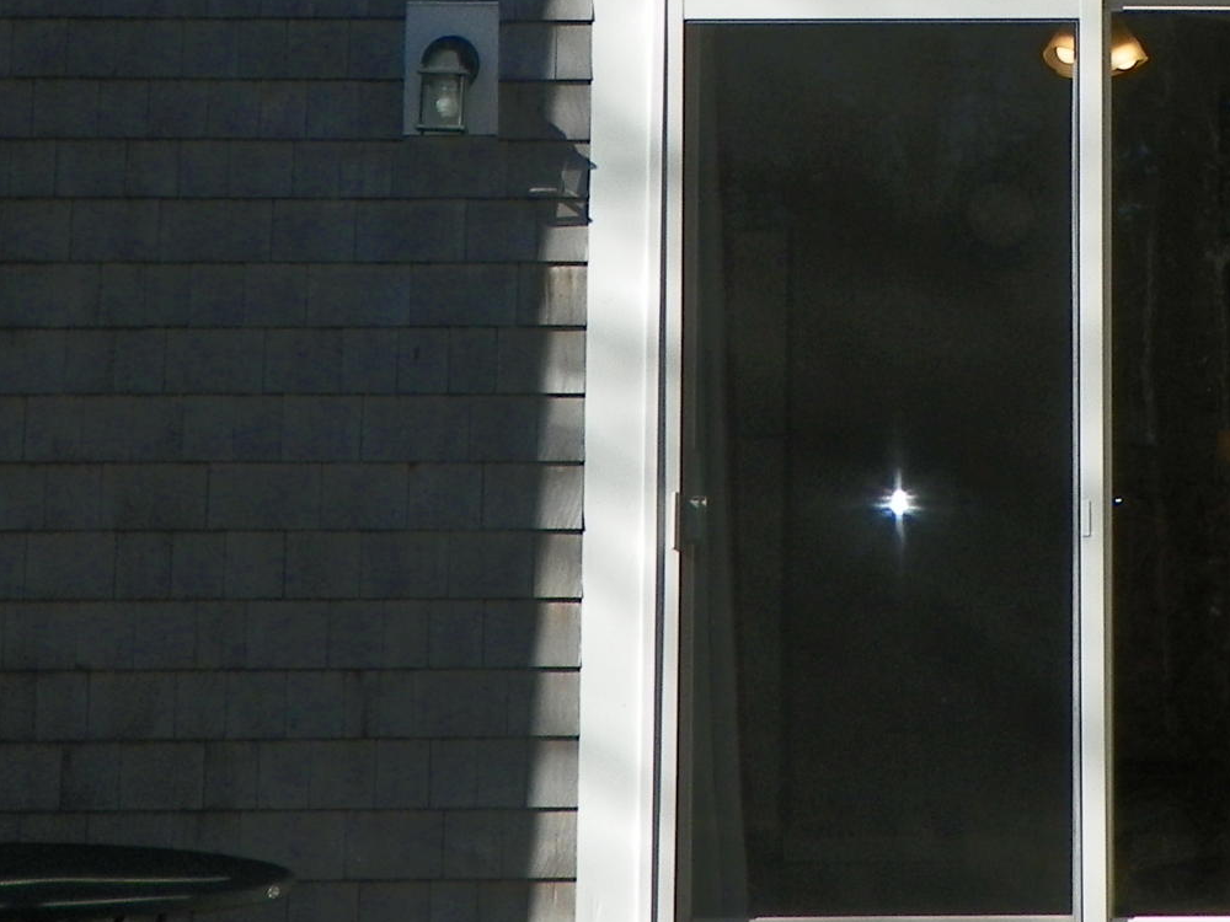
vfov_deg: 11.8
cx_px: 1034
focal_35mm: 123
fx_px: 4371
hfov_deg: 15.9
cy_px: -118
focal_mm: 7.3
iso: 64
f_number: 5
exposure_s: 1/320
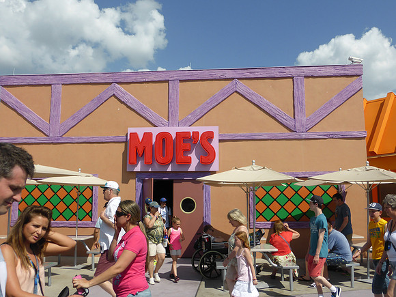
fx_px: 400
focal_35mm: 35
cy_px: 148
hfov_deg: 52.6
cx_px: 198
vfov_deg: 40.7
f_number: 3.7
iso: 100
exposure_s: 1/1600
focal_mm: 6.1
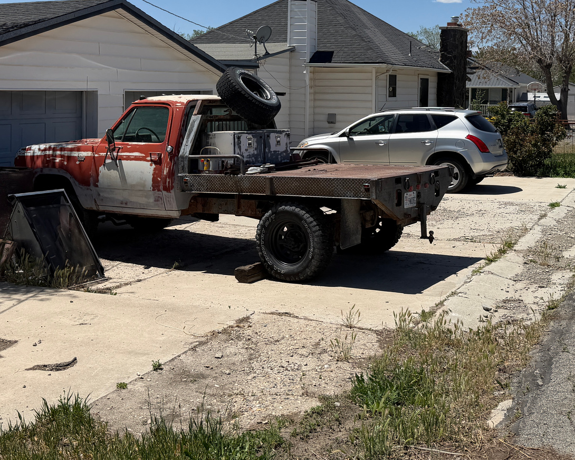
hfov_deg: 42.0
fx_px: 749
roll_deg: -0.7
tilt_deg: -1.7
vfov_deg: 33.1
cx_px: 297
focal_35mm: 44
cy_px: 89
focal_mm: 6.76
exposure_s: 1/7353
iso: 80
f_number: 1.78
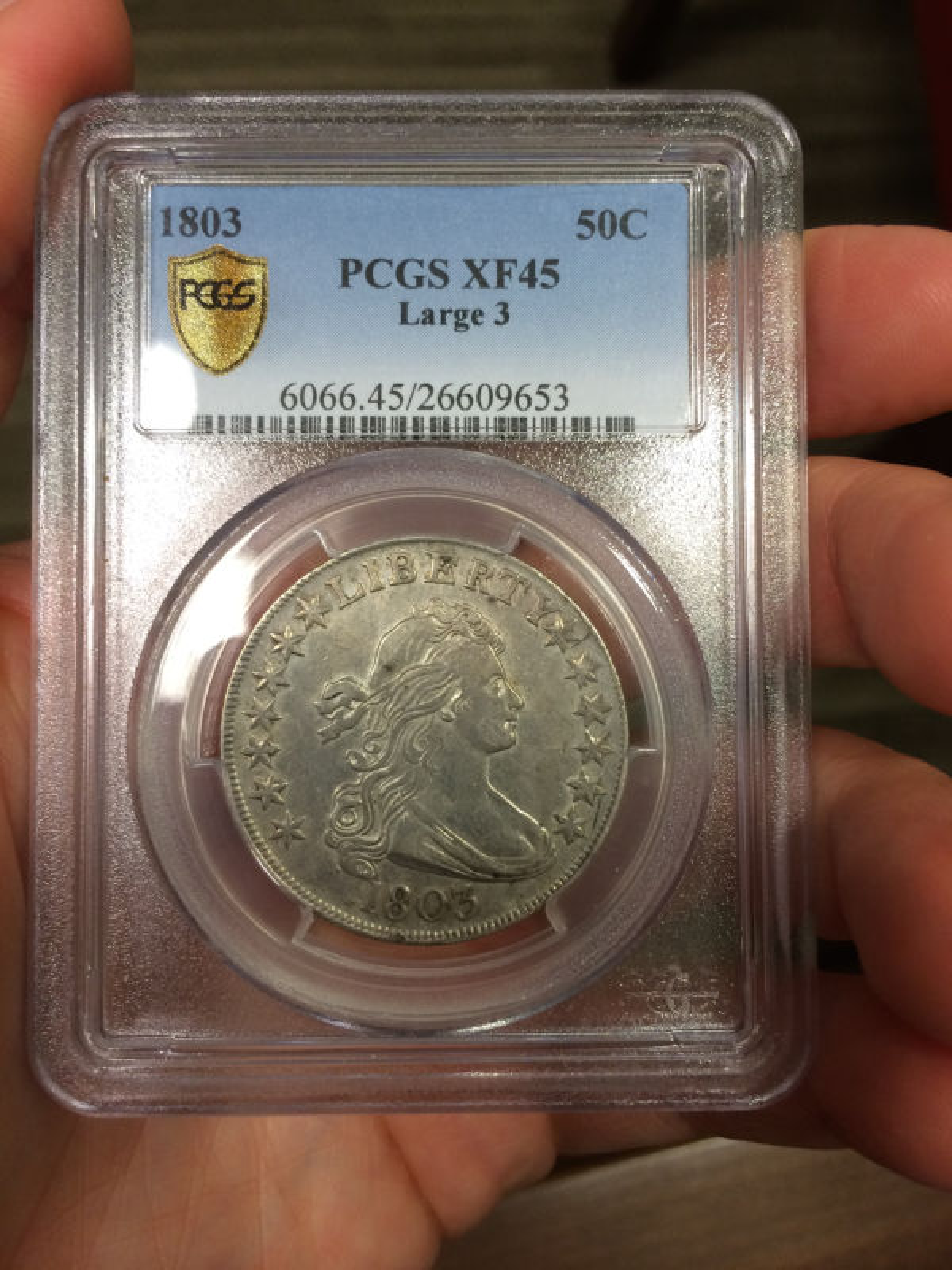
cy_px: 635
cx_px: 476
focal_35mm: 30
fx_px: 1100
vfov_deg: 60.0
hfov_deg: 46.8
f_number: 2.2
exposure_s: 1/30
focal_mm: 4.12
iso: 64
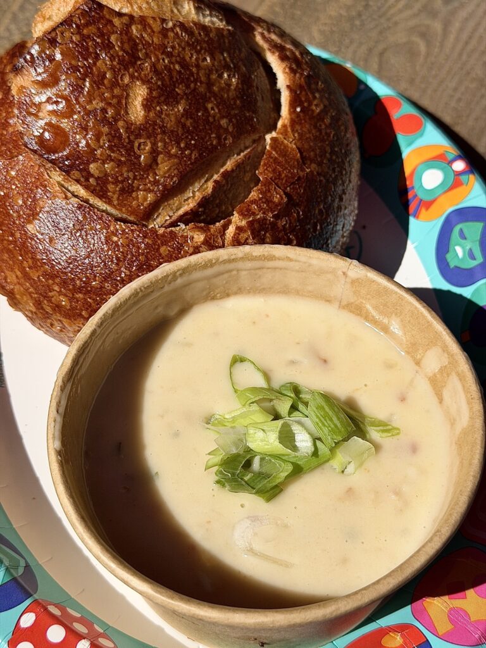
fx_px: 899
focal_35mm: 48
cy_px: 324
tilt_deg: -57.8
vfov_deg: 39.7
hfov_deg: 30.3
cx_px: 243
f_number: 1.78
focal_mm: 6.76
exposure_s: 1/8772
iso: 64
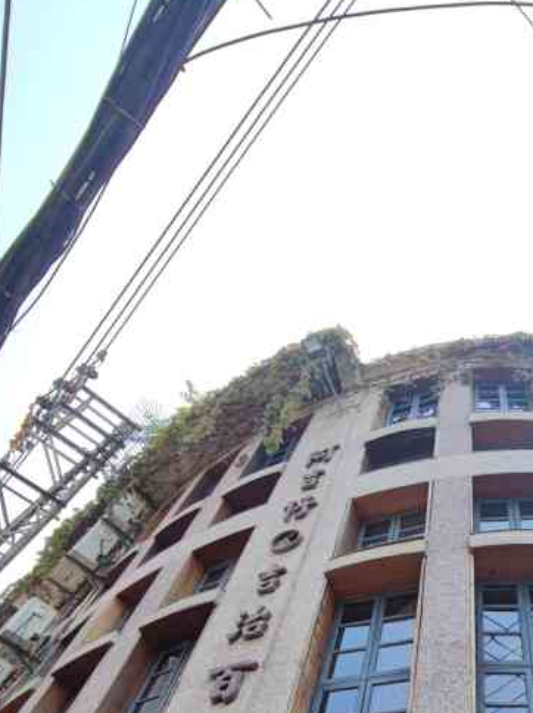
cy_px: 668
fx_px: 596
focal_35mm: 29
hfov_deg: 45.7
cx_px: 426
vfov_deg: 52.5
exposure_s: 1/323
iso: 50
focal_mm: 2.35
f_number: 2.2
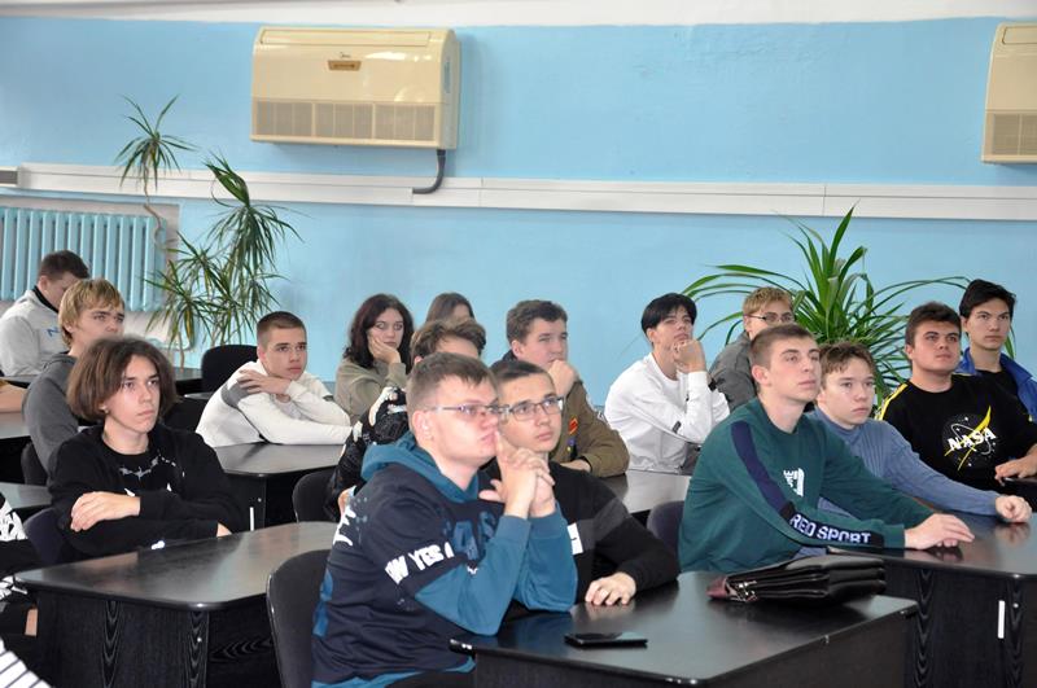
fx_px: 2244
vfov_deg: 17.4
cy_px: 344
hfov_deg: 26.0
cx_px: 518
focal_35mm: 78
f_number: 5
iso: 800
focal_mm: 52
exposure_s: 1/60
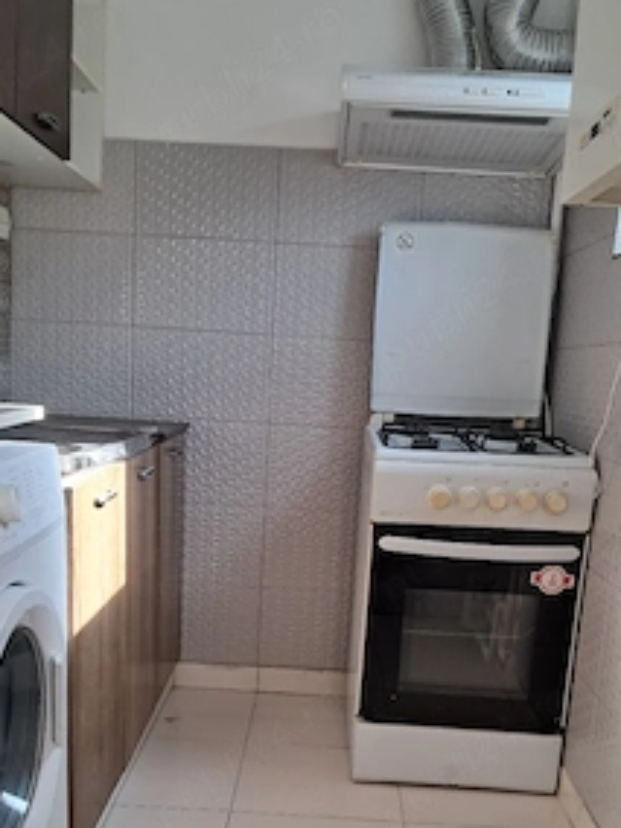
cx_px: 306
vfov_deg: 48.0
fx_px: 909
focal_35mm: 38
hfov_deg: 37.7
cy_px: 566
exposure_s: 1/50
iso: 80
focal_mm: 4
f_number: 1.8
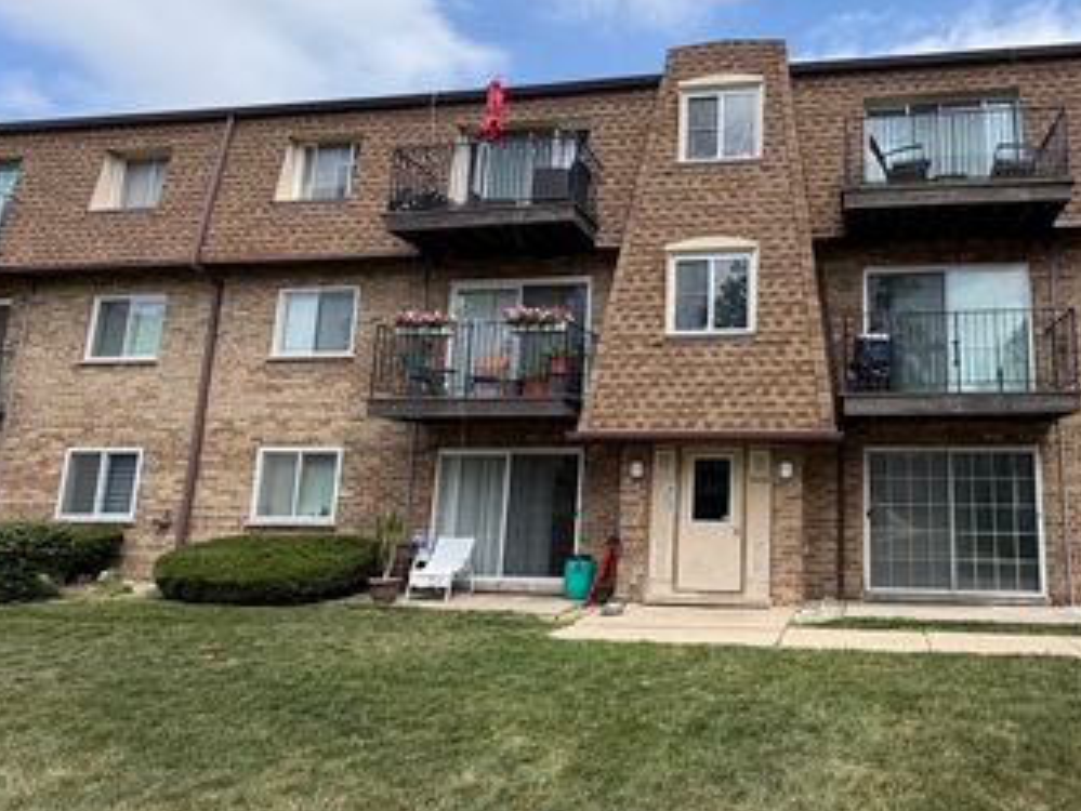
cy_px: 394
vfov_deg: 63.5
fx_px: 656
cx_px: 792
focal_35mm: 21
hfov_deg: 74.1
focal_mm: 2.22
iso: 32
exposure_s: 1/770
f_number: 2.2
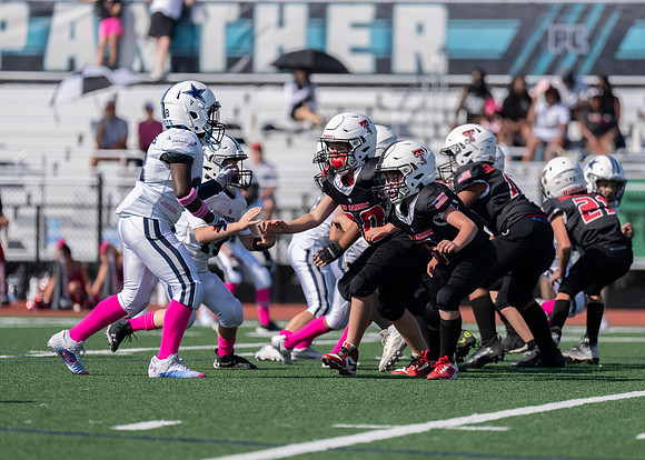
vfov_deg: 4.7
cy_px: 218
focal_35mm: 305
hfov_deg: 6.6
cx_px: 358
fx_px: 5586
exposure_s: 1/2500
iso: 100
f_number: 2.8
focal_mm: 200
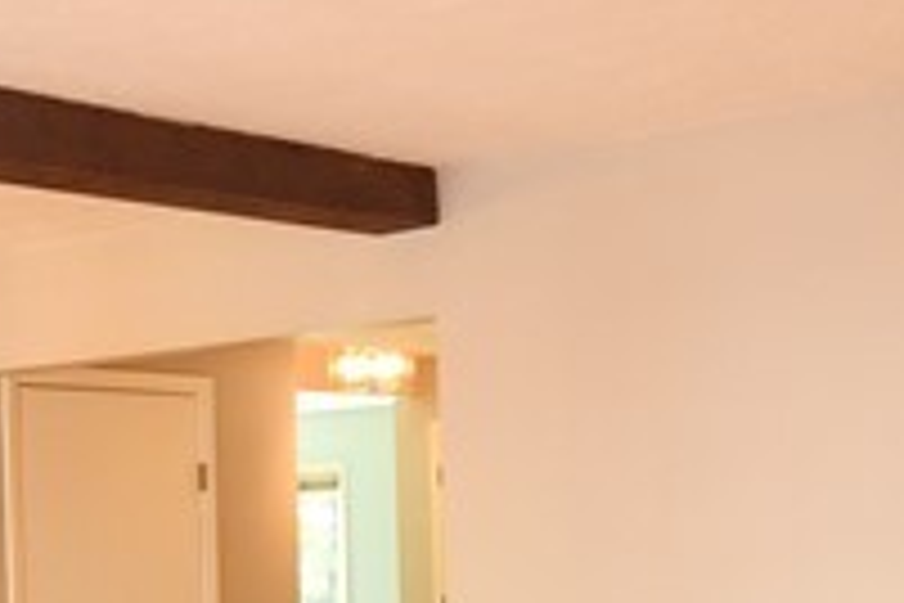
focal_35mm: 81
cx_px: 283
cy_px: 526
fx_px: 2034
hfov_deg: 24.9
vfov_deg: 16.7
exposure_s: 1/30
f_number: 8
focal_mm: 10
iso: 1400
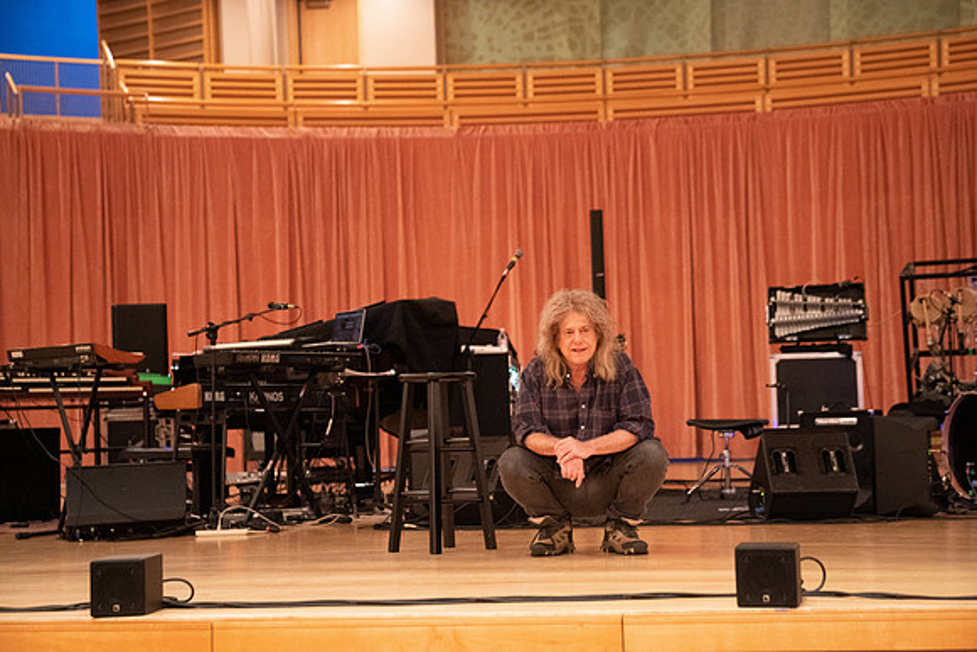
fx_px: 1900
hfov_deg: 28.8
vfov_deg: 19.5
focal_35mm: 70
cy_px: 326
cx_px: 488
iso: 12800
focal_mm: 70
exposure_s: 1/80
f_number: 2.8
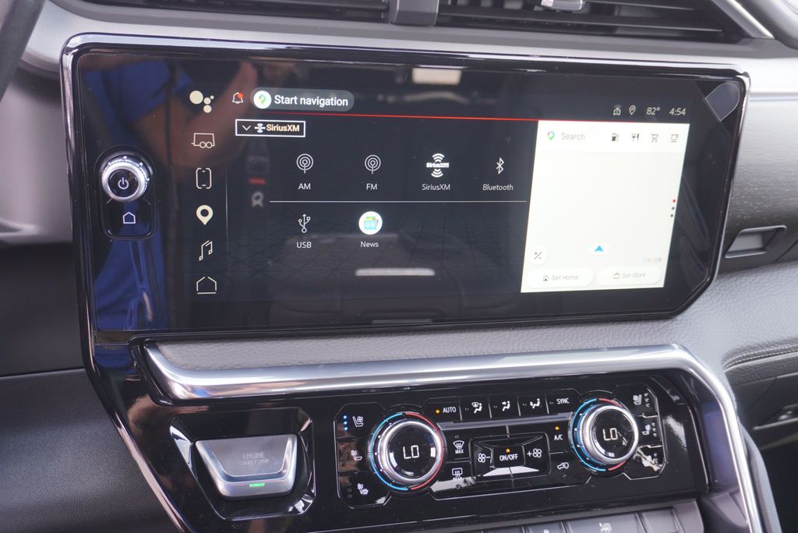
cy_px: 266
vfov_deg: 41.8
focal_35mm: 32
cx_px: 399
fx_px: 699
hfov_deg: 59.5
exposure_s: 1/60
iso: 250
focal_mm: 21
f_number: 4
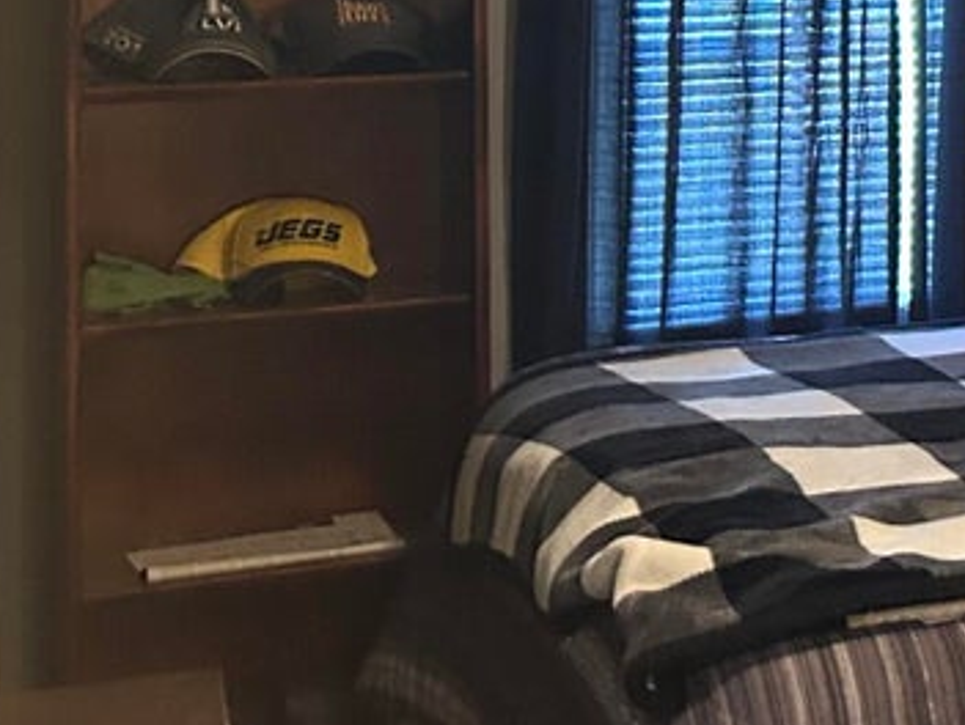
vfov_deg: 14.2
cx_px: 1656
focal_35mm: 101
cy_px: -154
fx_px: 2818
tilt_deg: -1.4
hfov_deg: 16.7
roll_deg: -0.8
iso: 400
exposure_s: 1/40
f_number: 1.5
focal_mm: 5.7
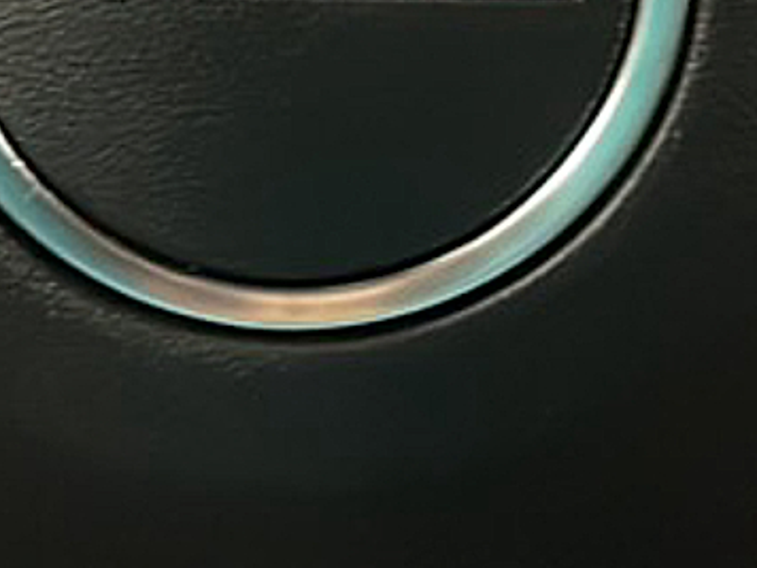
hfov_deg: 15.6
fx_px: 2755
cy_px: -396
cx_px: 262
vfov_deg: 11.1
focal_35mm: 126
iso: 800
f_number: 1.6
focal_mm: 5.1
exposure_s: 1/40
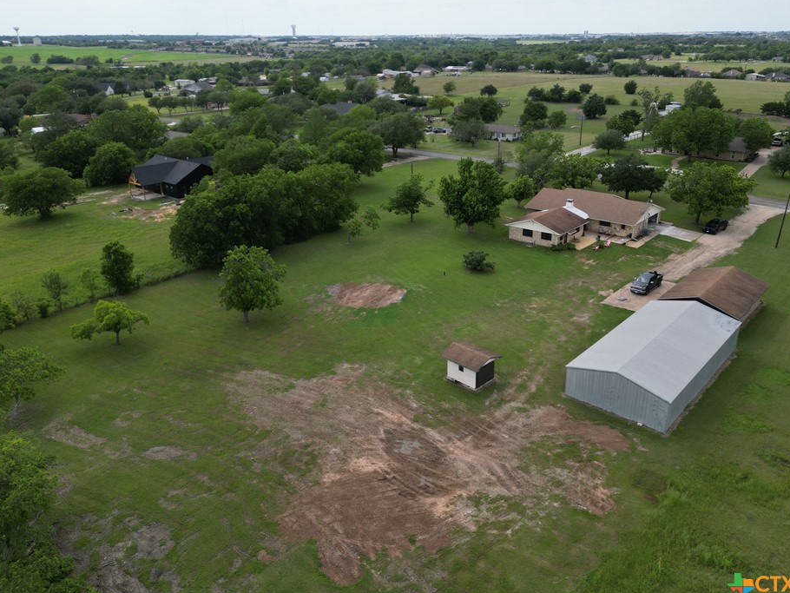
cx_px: 410
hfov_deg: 65.3
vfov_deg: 51.4
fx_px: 616
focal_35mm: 27
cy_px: 282
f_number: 1.7
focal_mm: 6.72
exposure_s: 1/2500
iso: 150
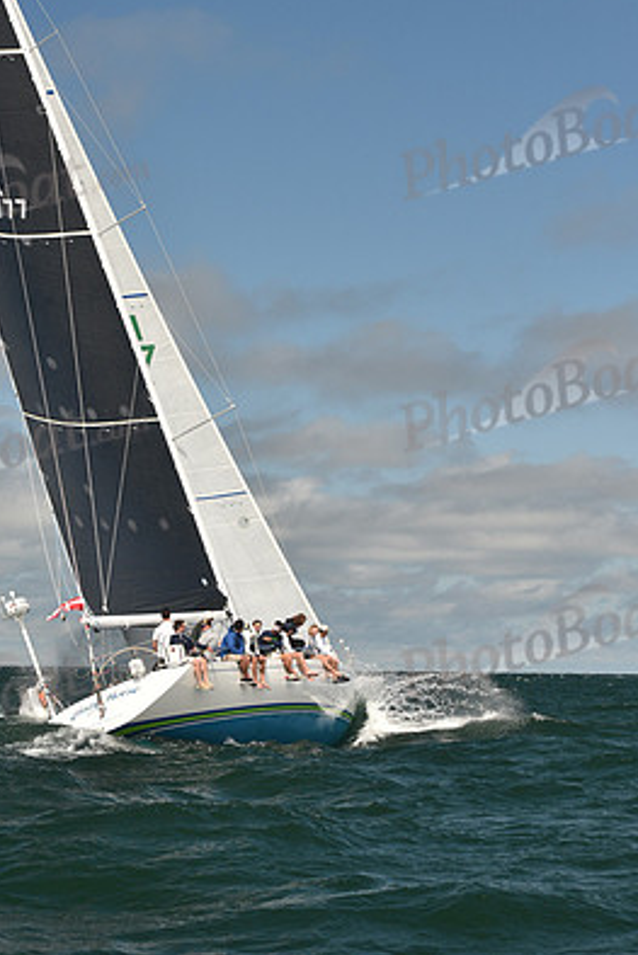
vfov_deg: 19.7
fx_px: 2735
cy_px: 298
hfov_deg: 13.3
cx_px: 275
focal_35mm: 103
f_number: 6.3
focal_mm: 70
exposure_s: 1/800
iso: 320
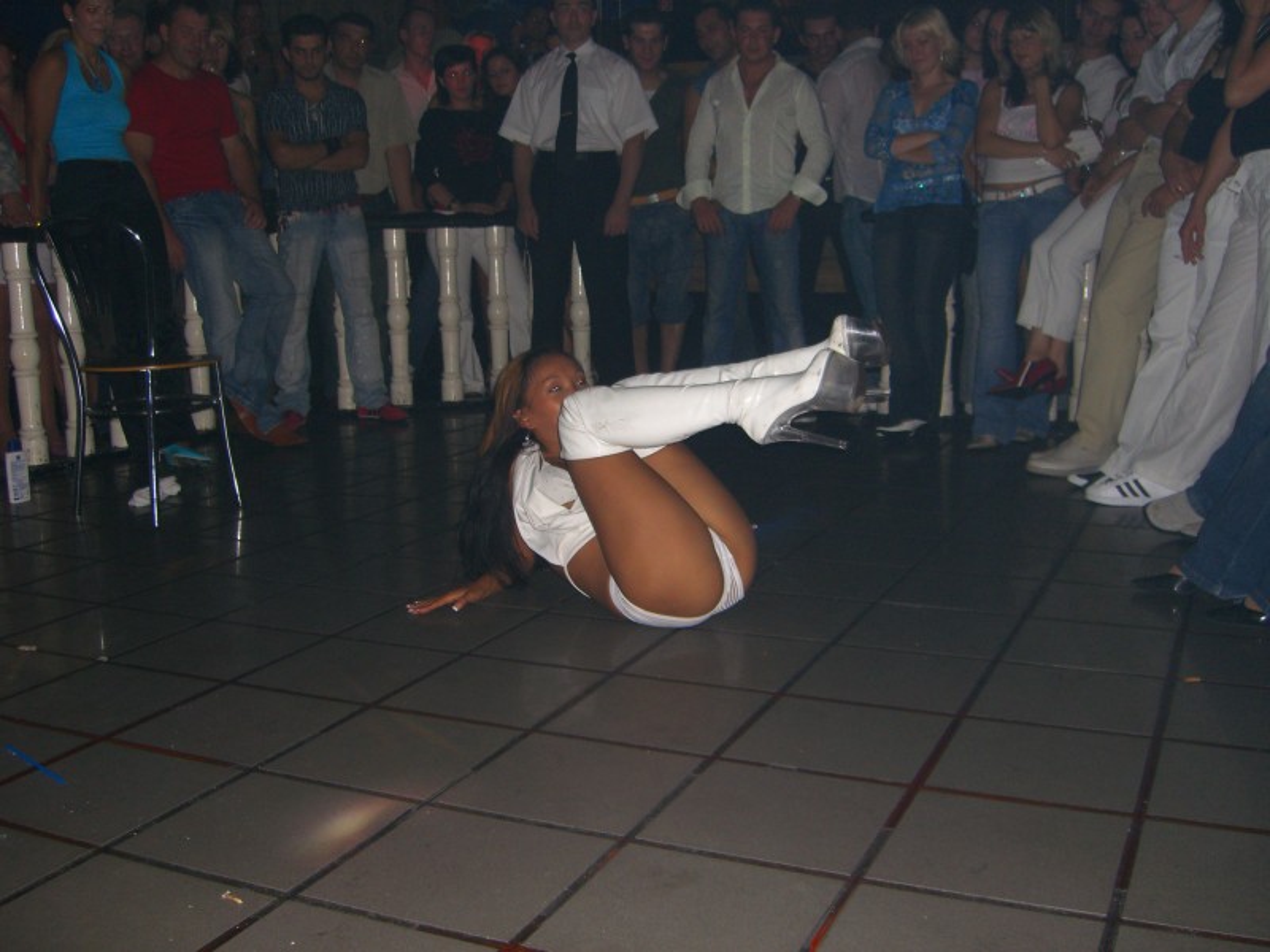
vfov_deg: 37.7
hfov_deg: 49.0
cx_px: 635
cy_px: 476
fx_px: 1394
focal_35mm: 38
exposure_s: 1/60
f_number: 2.8
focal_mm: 7.9
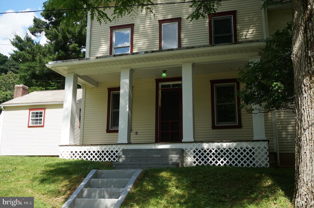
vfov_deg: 34.1
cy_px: 104
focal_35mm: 39
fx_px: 340
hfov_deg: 49.6
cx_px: 157
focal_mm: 26
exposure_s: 1/200
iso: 100
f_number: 6.3
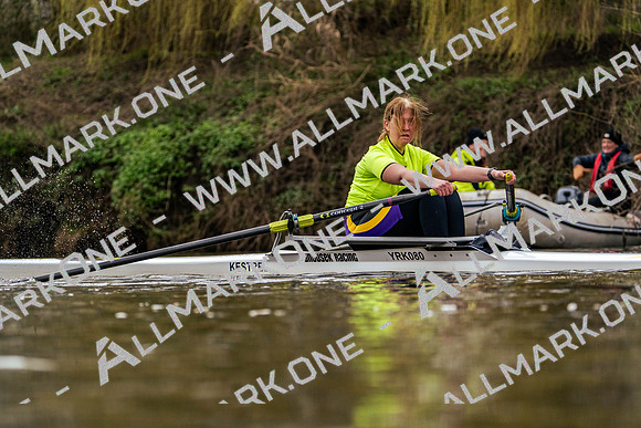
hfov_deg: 8.0
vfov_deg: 5.4
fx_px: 4577
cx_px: 320
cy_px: 214
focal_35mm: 257
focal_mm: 257
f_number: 6.3
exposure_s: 1/2000
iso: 2000
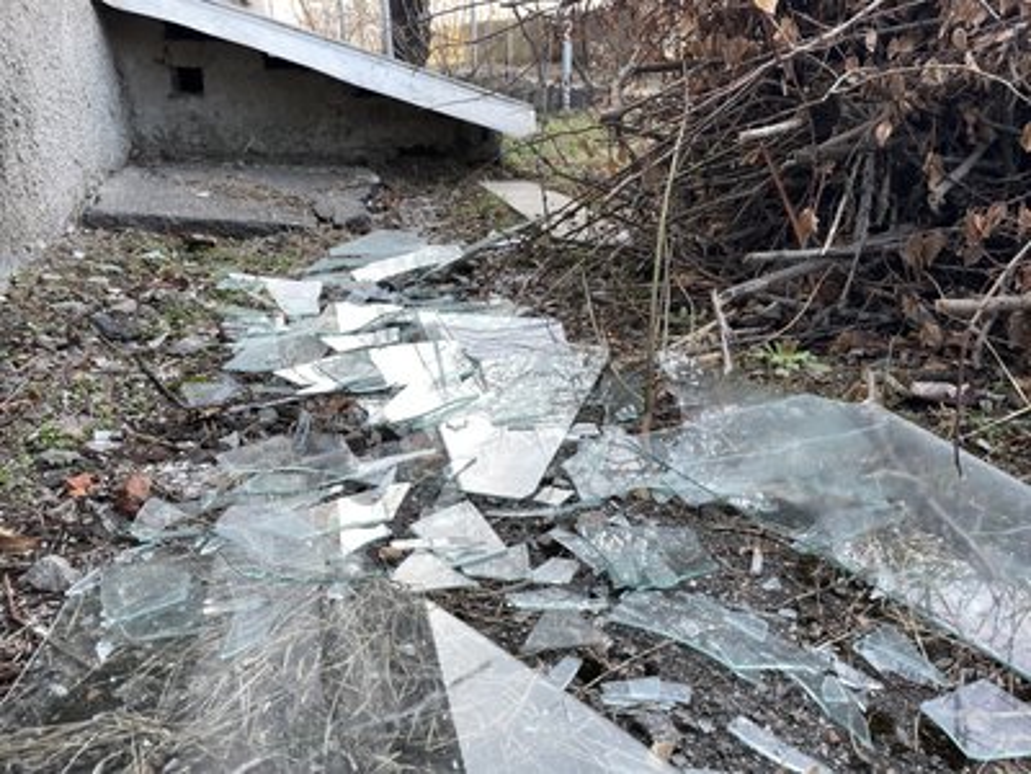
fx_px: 774
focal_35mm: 26
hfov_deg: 67.3
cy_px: 387
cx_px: 516
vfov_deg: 53.1
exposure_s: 1/223
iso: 32
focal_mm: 4.2
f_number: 1.6
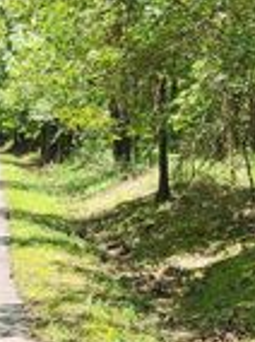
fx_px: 798
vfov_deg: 24.0
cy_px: 102
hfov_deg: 16.3
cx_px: 399
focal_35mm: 81
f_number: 1.8
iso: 20
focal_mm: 5.4
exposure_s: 1/180
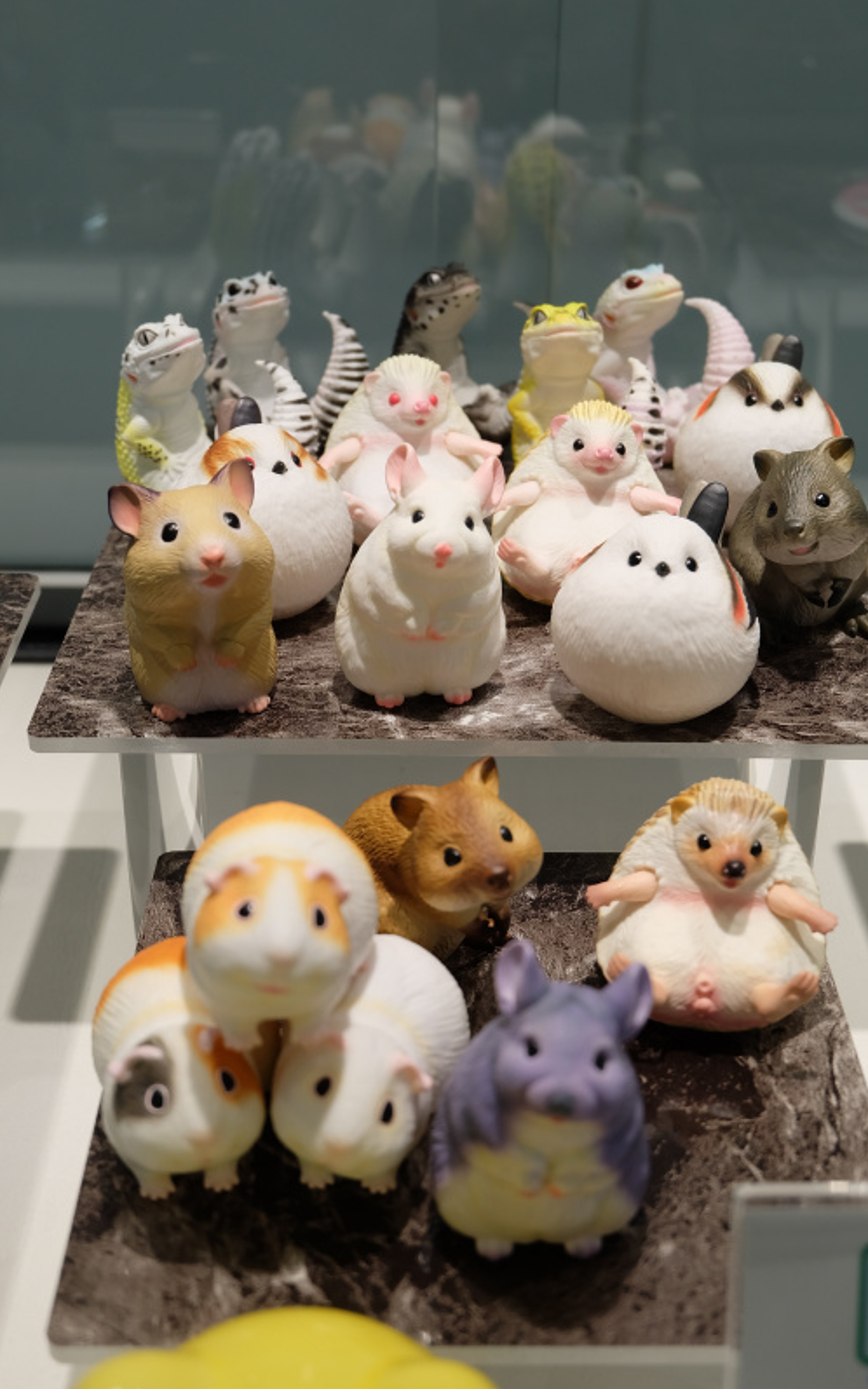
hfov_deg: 28.6
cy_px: 694
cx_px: 459
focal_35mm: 45
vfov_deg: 44.4
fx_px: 1704
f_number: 5
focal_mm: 29.5
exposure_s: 1/140
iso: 400
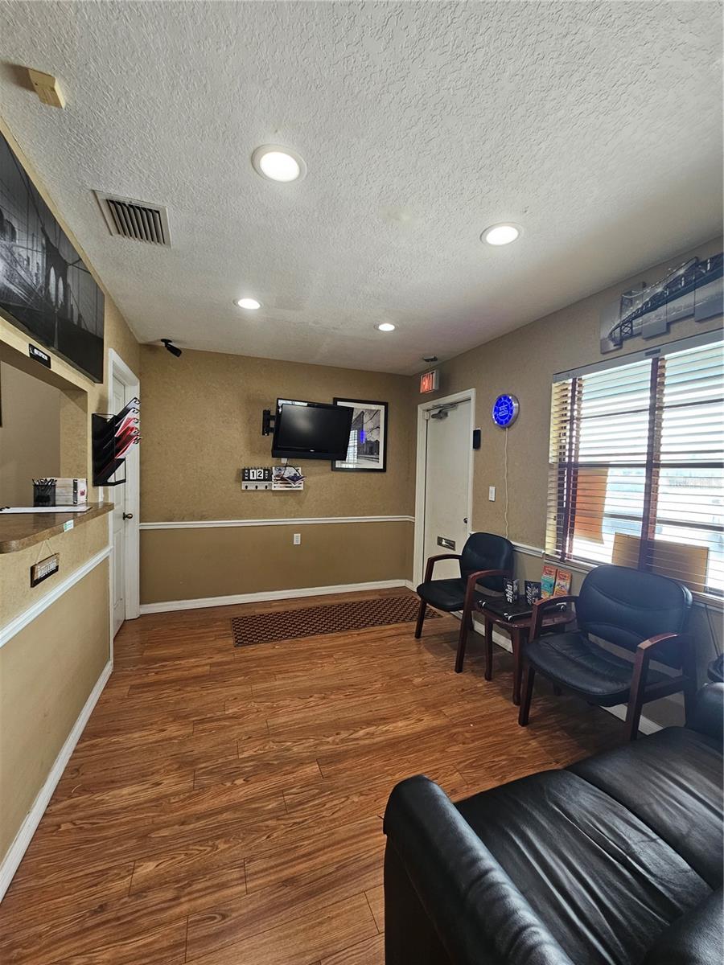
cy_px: 482
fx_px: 363
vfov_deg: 106.2
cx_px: 362
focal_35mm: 13
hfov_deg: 89.9
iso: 125
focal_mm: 2.2
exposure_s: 1/60
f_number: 2.2
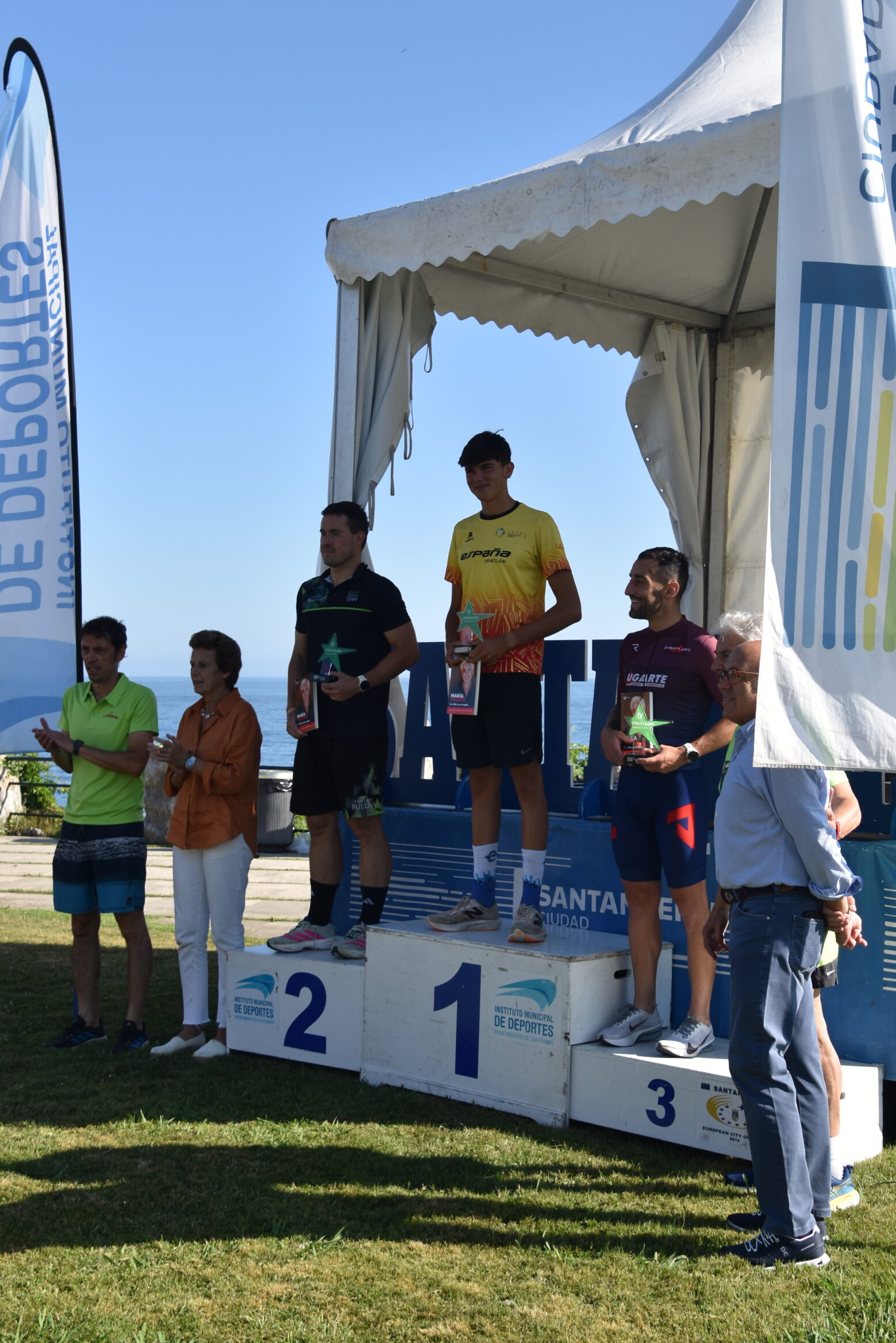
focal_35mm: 46
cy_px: 646
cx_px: 482
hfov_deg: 29.2
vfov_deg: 42.7
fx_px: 1716
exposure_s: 1/250
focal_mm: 28
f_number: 8
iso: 110
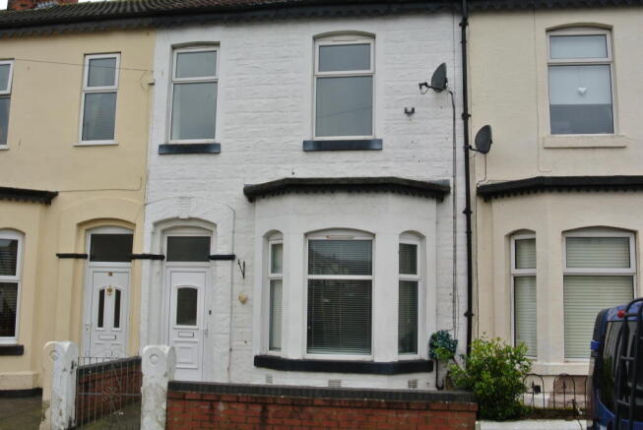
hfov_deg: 51.8
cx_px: 322
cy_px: 215
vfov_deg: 36.0
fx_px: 662
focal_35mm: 37
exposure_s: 1/60
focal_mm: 14
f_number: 9
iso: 100
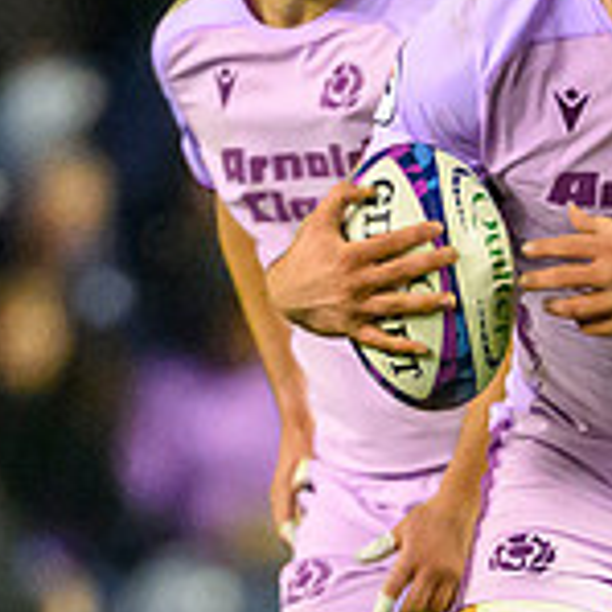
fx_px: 75269
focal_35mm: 3763
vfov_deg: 0.5
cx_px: 854
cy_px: 1204
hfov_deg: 0.5
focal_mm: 560
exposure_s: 1/800
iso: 10000
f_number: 4
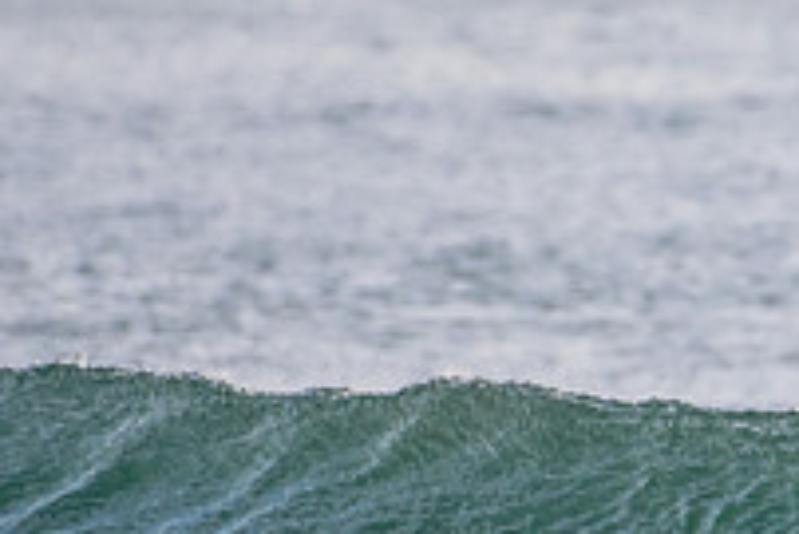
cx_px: 1052
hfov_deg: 1.0
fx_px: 47751
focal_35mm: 2150
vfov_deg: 0.6
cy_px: 623
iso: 900
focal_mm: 500
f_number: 5.6
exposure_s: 1/2000
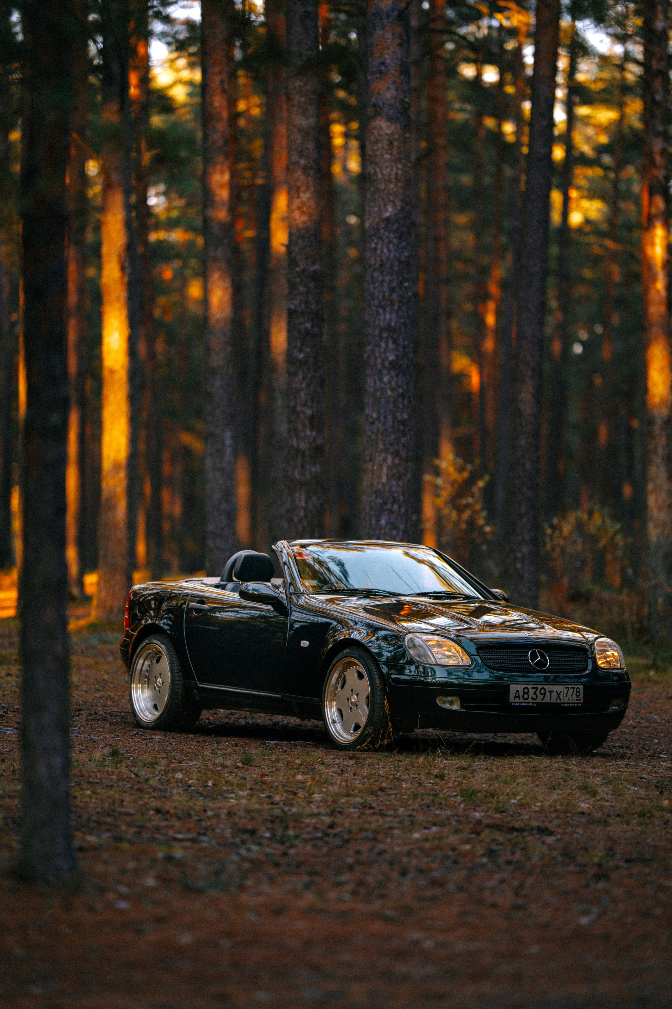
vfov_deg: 15.2
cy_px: 504
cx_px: 336
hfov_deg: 10.2
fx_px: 3780
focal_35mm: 135
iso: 125
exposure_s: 1/160
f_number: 1.8
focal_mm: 135
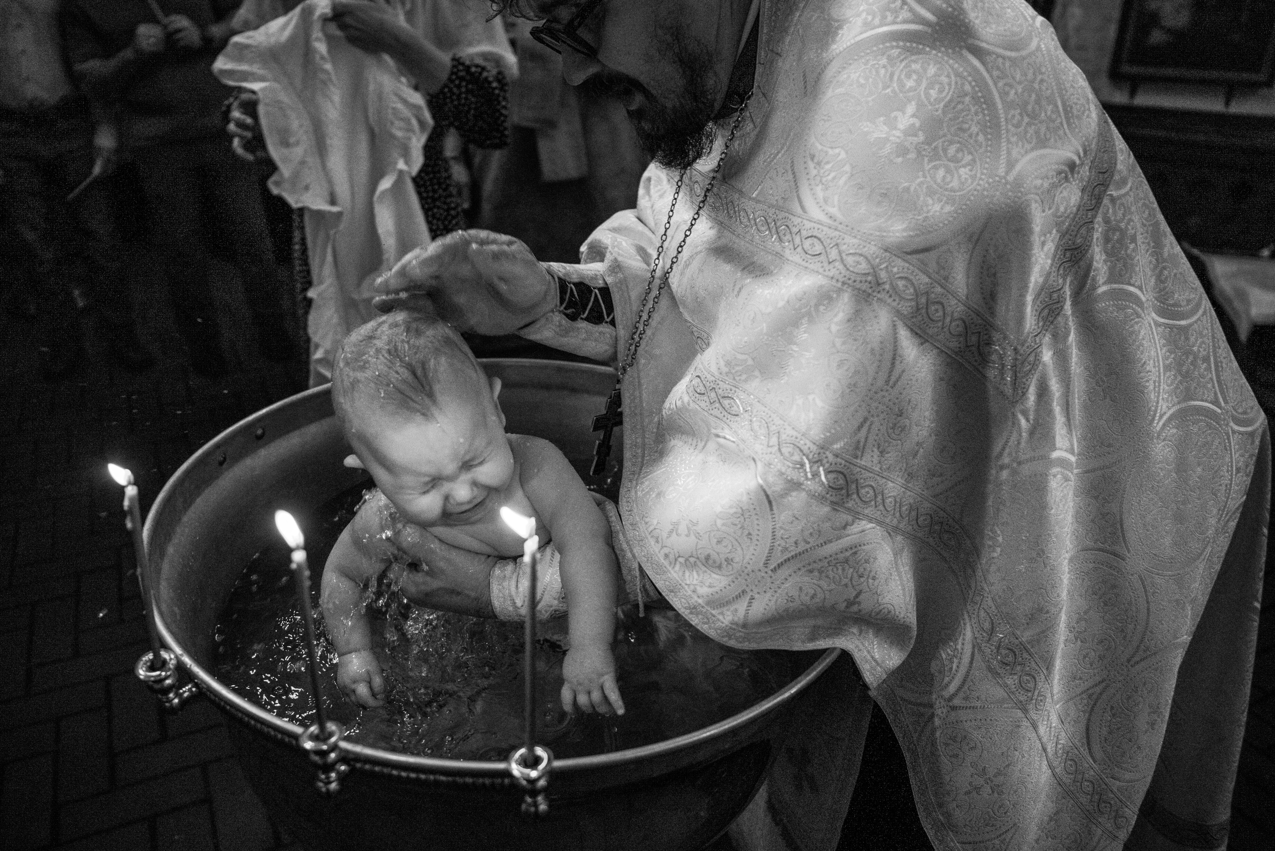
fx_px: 899
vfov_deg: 50.6
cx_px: 601
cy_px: 449
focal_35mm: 25
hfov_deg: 70.6
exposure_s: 1/320
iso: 2500
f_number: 3.2
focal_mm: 24
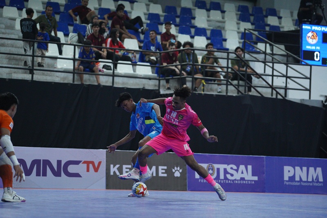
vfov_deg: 10.3
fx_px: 1208
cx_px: 164
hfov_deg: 15.4
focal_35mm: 133
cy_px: 109
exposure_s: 1/400
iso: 8000
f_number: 4
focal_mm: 133
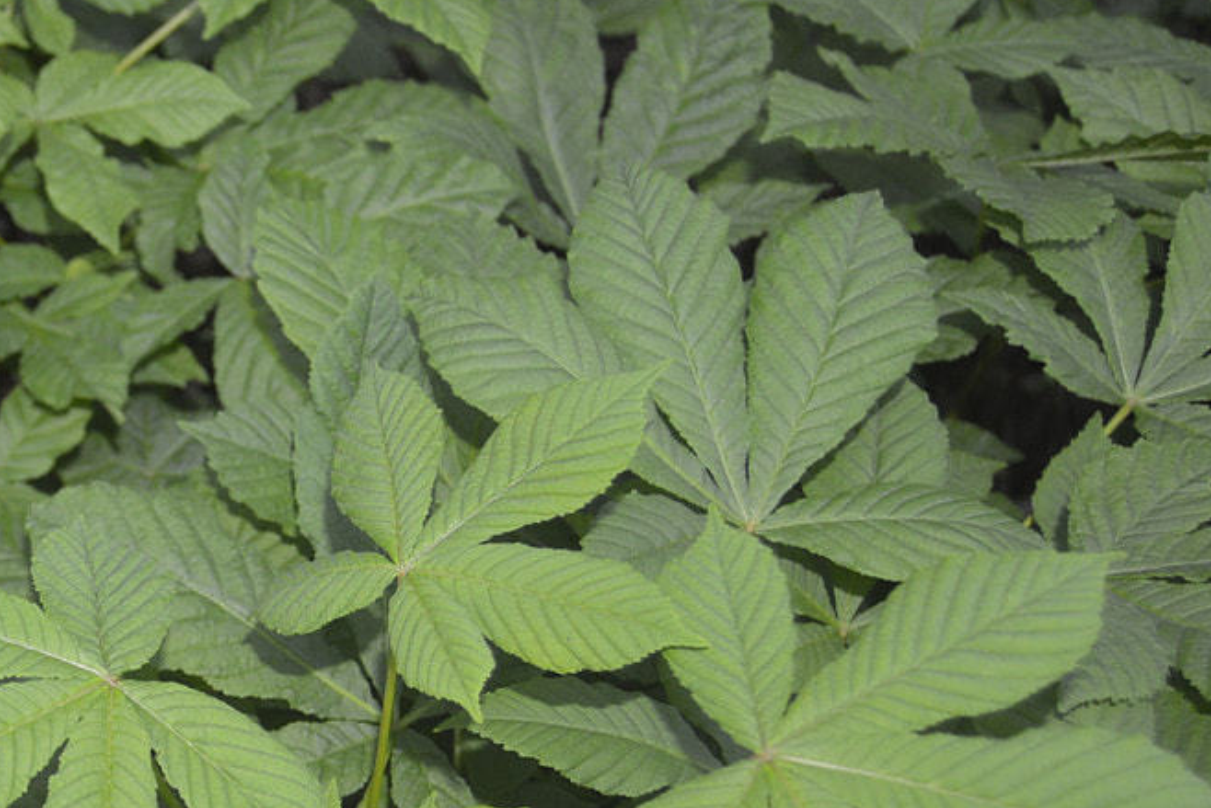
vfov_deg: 19.4
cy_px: 672
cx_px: -199
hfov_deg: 26.3
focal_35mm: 69
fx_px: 2329
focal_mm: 19
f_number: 4
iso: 400
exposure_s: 1/60
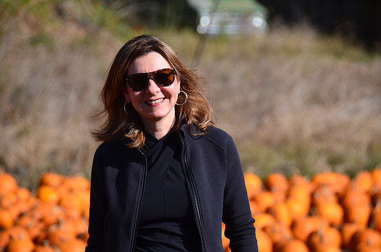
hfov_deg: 6.3
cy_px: 126
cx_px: 190
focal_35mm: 330
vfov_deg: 4.1
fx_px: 3485
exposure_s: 1/800
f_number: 6.3
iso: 200
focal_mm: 220
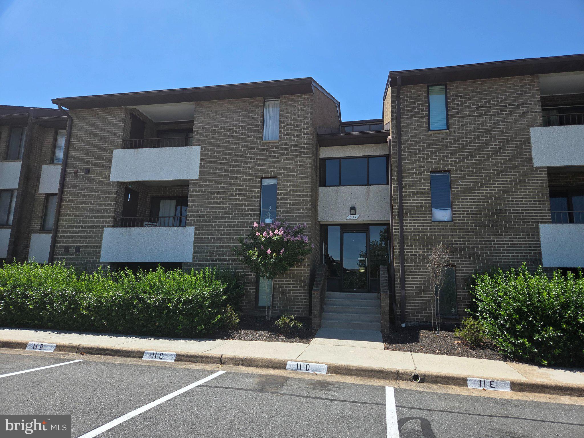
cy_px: 219
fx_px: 388
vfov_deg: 58.9
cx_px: 292
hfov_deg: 73.9
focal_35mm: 23
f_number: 1.8
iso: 80
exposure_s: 1/3455
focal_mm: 5.4
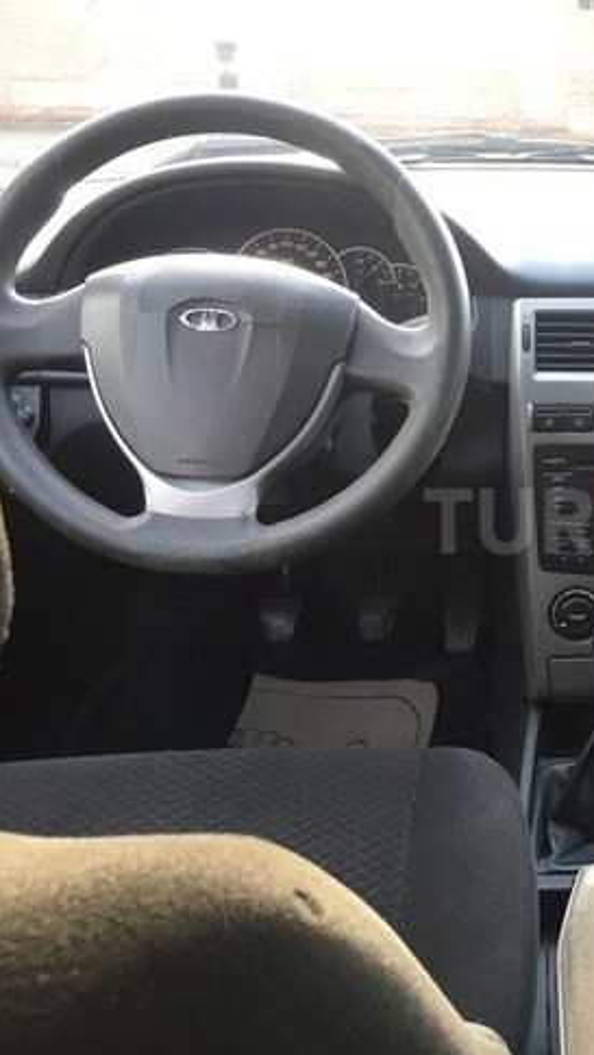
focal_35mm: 43
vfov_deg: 47.3
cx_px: 646
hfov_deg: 25.8
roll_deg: -2.3
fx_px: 1203
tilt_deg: -19.7
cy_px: 521
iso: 32
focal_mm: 4.15
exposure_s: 1/33
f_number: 2.2
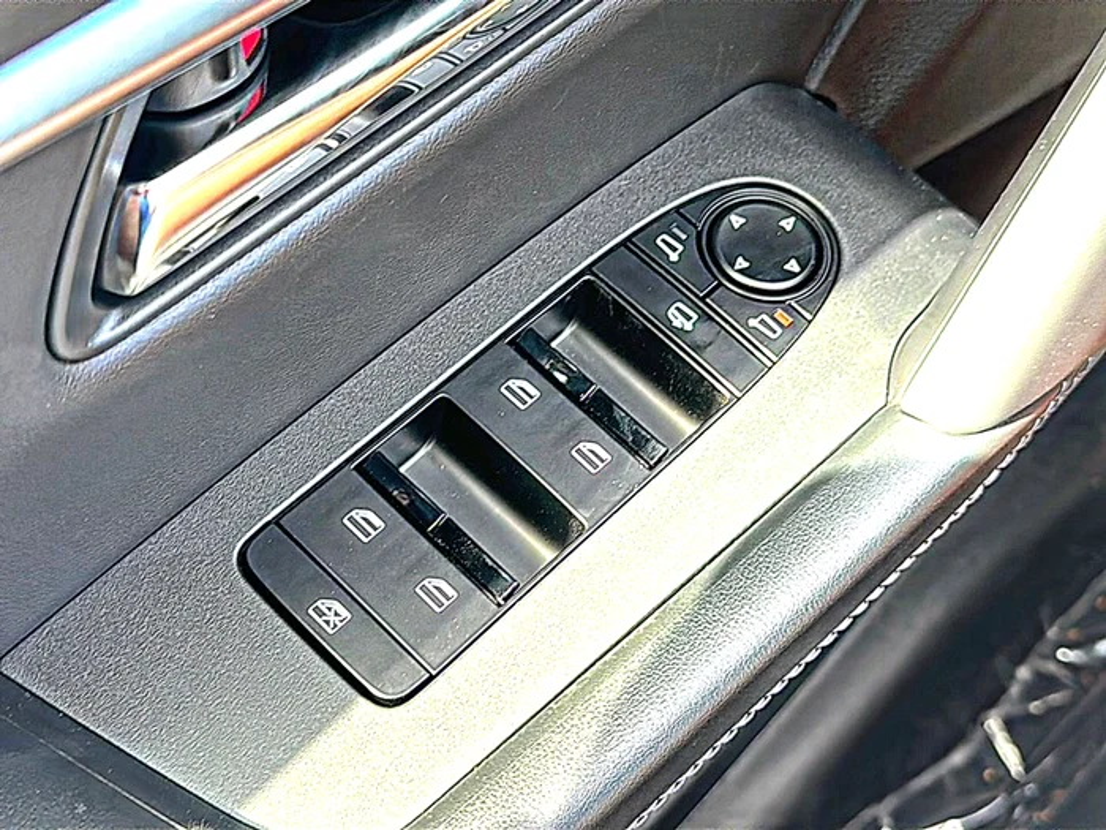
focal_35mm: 44
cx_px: 553
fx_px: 1406
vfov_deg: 32.9
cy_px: 415
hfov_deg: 42.9
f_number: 1.78
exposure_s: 1/72
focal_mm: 6.86
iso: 50
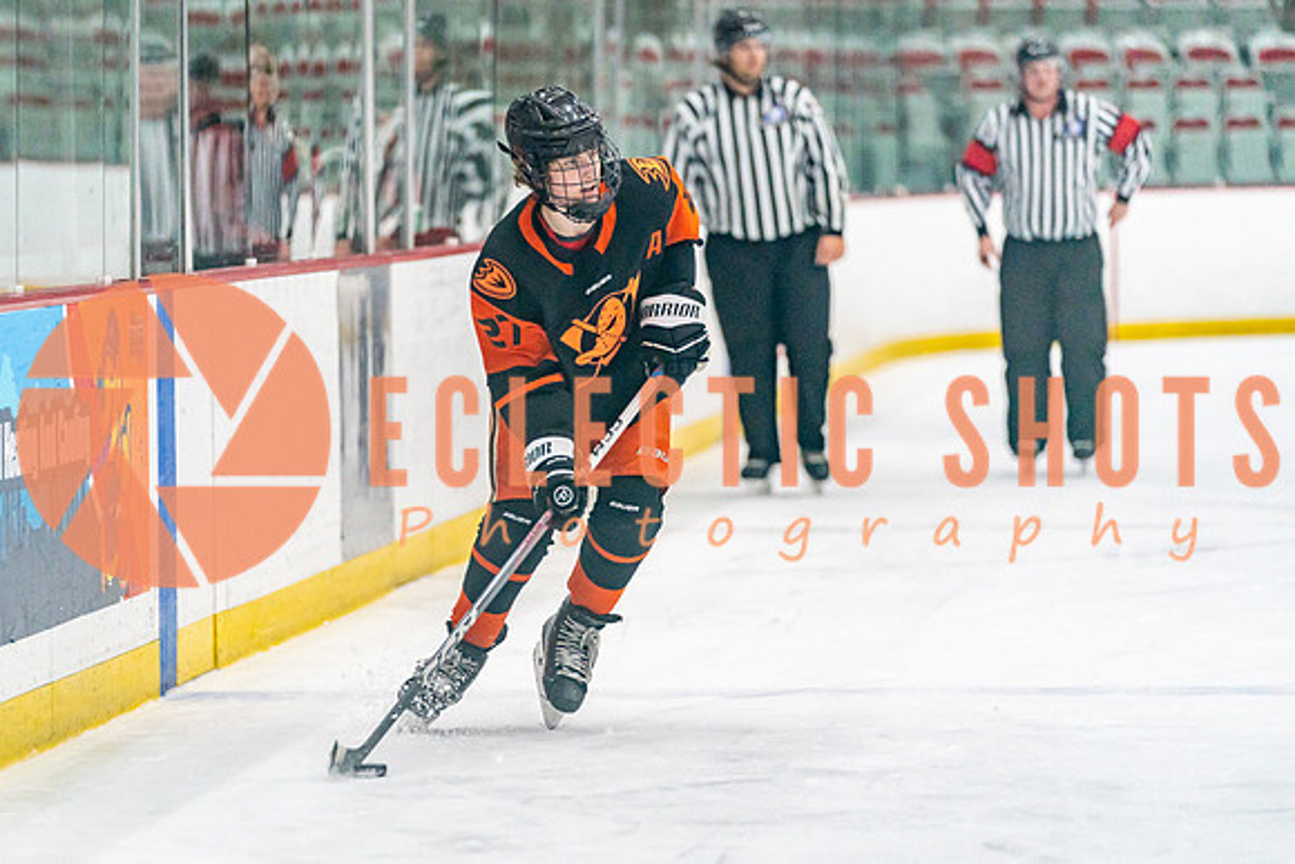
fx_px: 7600
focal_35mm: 211
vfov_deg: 6.5
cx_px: 530
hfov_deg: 9.7
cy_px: 510
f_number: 2.8
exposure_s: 1/1250
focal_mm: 178
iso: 3200
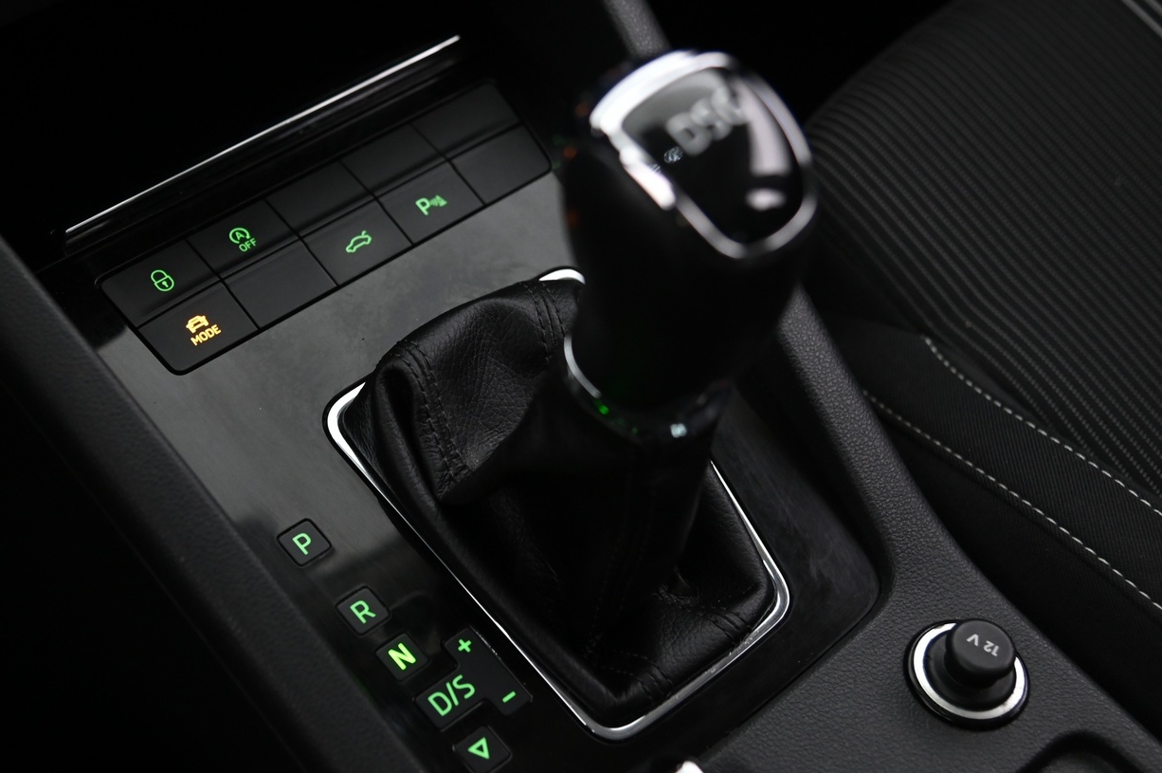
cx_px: 454
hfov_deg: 37.4
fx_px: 1709
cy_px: 412
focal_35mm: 53
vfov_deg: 25.5
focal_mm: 40
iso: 2000
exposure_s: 1/20
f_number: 4
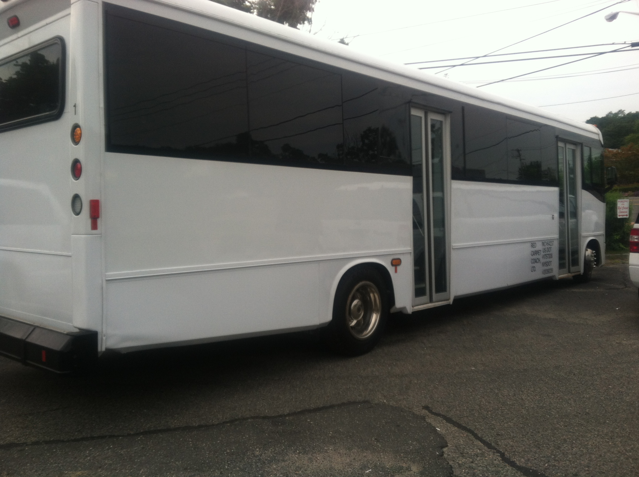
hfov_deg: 52.7
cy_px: 238
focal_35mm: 35
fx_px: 645
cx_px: 320
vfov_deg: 40.6
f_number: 2.8
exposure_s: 1/638
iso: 80
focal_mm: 3.85
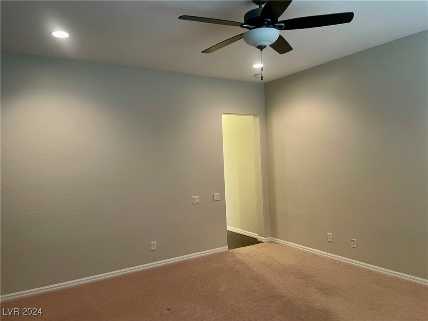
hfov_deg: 67.3
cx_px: 214
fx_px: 321
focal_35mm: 26
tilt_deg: +0.5
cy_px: 160
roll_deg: +3.0
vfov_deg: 53.1
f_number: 1.6
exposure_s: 1/60
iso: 320
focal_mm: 4.2
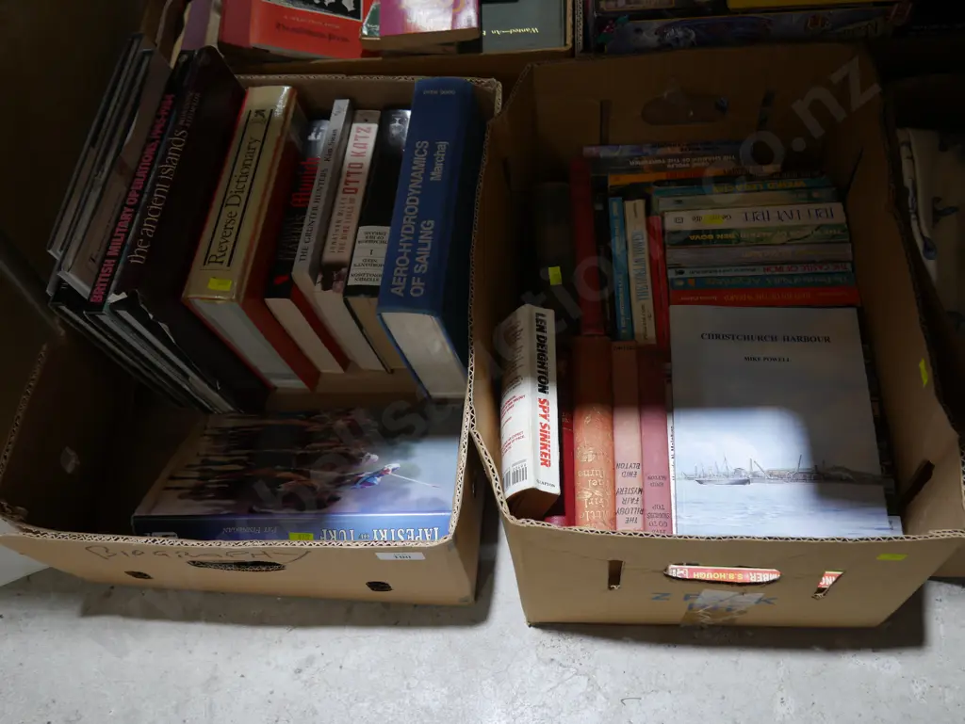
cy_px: 362
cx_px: 482
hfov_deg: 53.9
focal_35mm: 34
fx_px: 948
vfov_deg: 41.8
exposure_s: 1/60
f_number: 4
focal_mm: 17
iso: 320
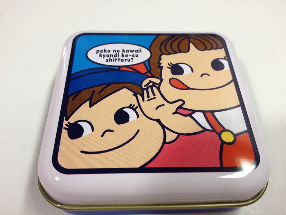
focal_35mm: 35
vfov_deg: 40.7
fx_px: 289
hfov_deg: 52.6
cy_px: 108
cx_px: 143
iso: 80
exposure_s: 1/25
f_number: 2.4
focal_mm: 4.28
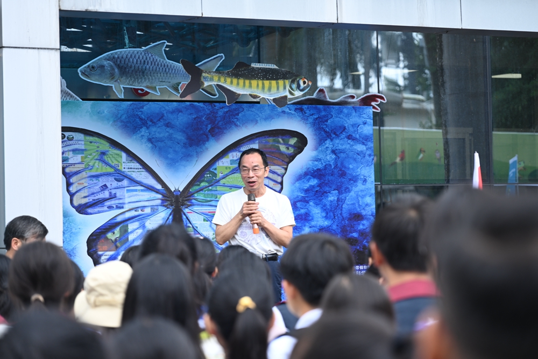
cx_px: 269
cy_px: 180
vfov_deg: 11.4
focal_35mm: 120
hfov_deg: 17.1
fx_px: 1793
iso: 220
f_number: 4
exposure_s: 1/125
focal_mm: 120
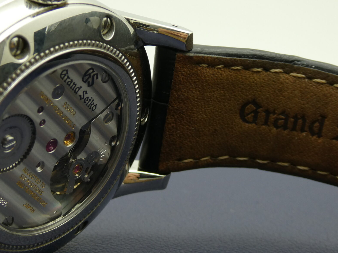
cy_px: 110
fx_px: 976
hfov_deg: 19.5
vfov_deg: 14.8
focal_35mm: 100
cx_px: 92
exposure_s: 1/80
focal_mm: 10.9
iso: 100
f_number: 4.3
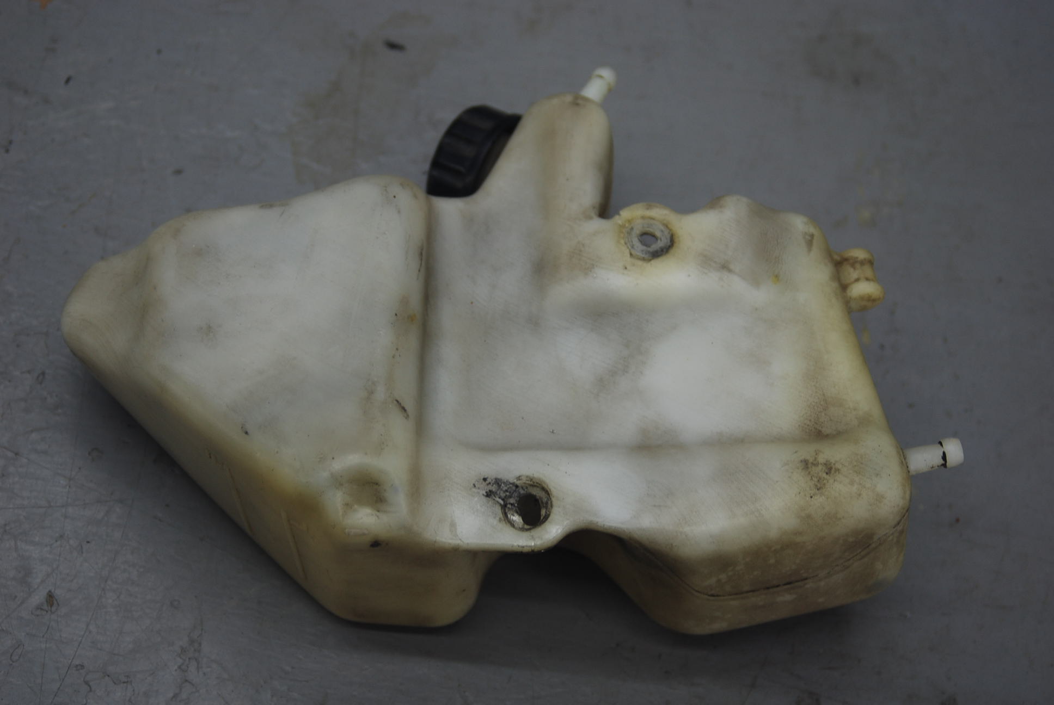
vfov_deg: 17.5
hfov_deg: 26.0
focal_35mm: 78
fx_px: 2286
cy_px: 352
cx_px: 527
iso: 200
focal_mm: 52
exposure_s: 1/50
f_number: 4.5
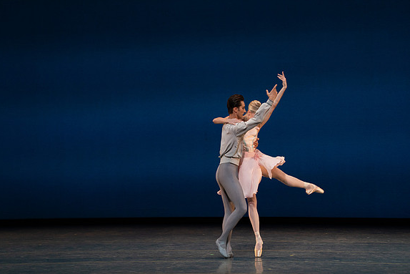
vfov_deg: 6.8
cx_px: 204
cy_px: 138
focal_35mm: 202
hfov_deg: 10.2
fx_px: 2301
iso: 3200
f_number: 8
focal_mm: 200
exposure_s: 1/500
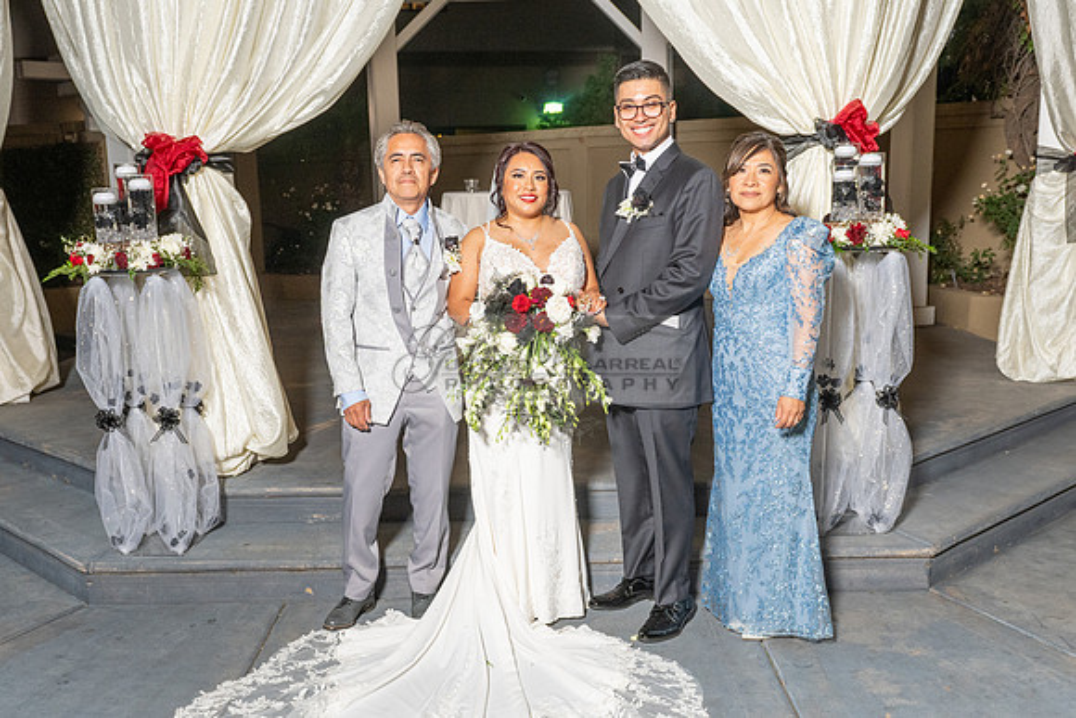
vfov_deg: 35.3
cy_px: 410
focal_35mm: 38
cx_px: 509
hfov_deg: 51.0
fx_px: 1126
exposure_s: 1/200
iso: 640
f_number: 4.5
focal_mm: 24
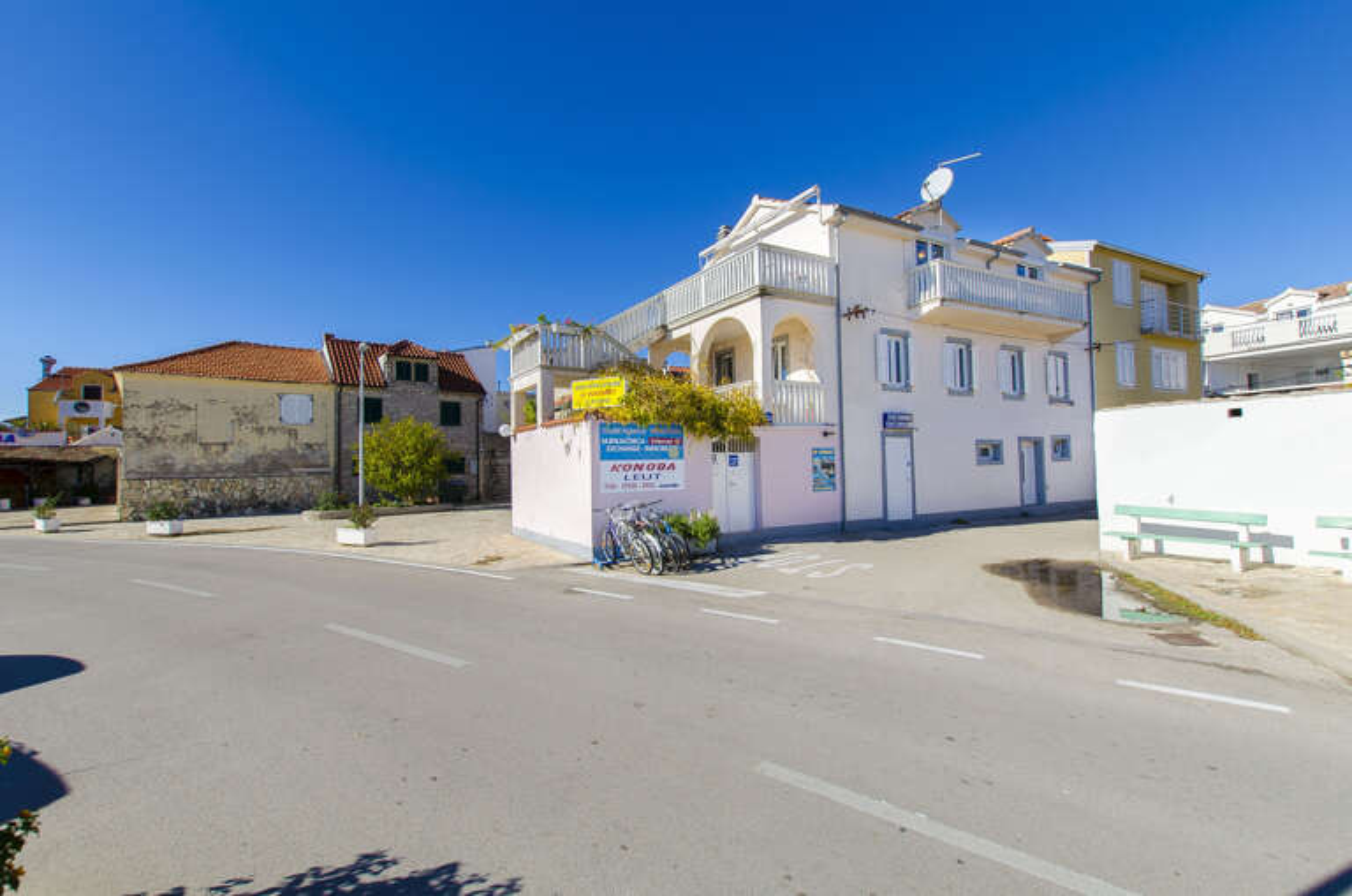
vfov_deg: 77.1
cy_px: 448
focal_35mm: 15
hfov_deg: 100.5
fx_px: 562
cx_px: 676
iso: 100
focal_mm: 10
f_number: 8
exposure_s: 1/250
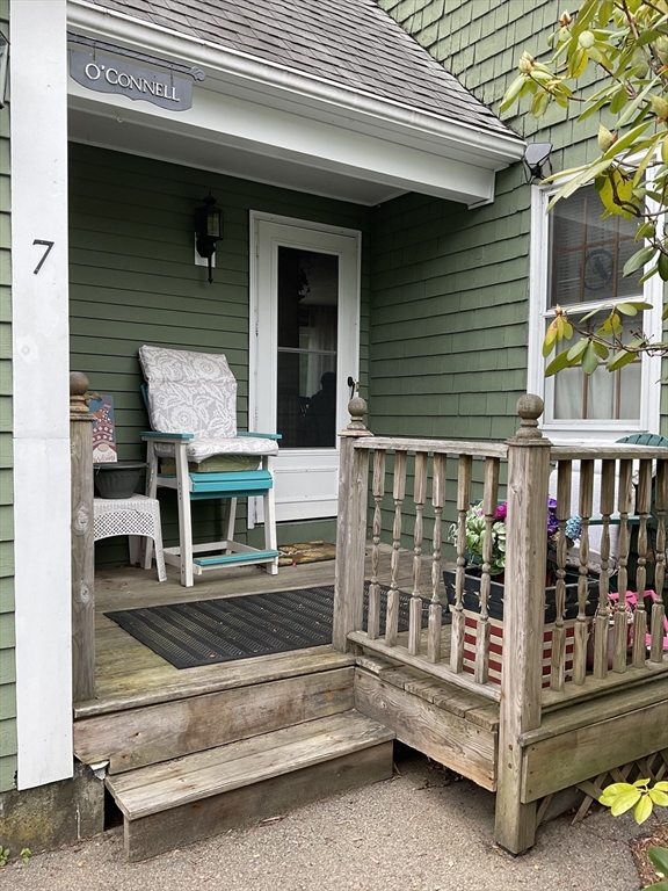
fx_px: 746
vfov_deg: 61.7
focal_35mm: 29
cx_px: 334
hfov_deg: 48.2
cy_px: 446
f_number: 1.8
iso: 16
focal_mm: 3
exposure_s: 1/362
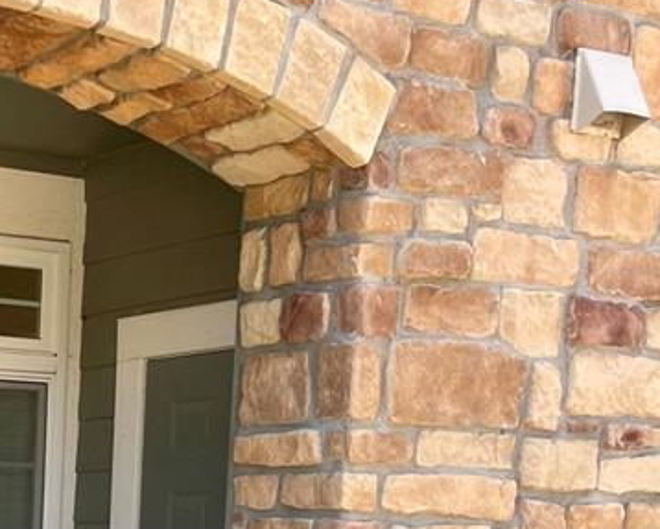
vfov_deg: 16.8
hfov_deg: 20.9
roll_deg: -1.4
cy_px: 726
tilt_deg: -7.0
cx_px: -131
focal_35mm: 85
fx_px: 1662
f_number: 1.6
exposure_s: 1/362
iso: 32
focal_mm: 4.2
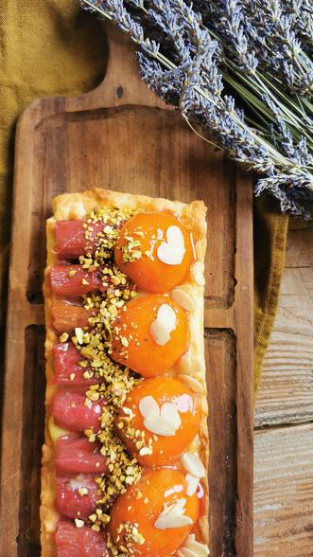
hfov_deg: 39.0
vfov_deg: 64.3
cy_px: 275
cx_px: 160
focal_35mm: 30
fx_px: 442
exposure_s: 1/183
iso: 50
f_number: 1.6
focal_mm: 5.56
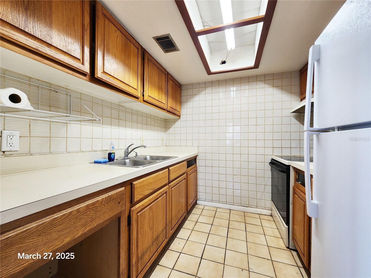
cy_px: 139
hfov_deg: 106.2
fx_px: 139
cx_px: 186
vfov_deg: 89.9
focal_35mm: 13
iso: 125
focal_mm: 2.2
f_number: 2.2
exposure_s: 1/60
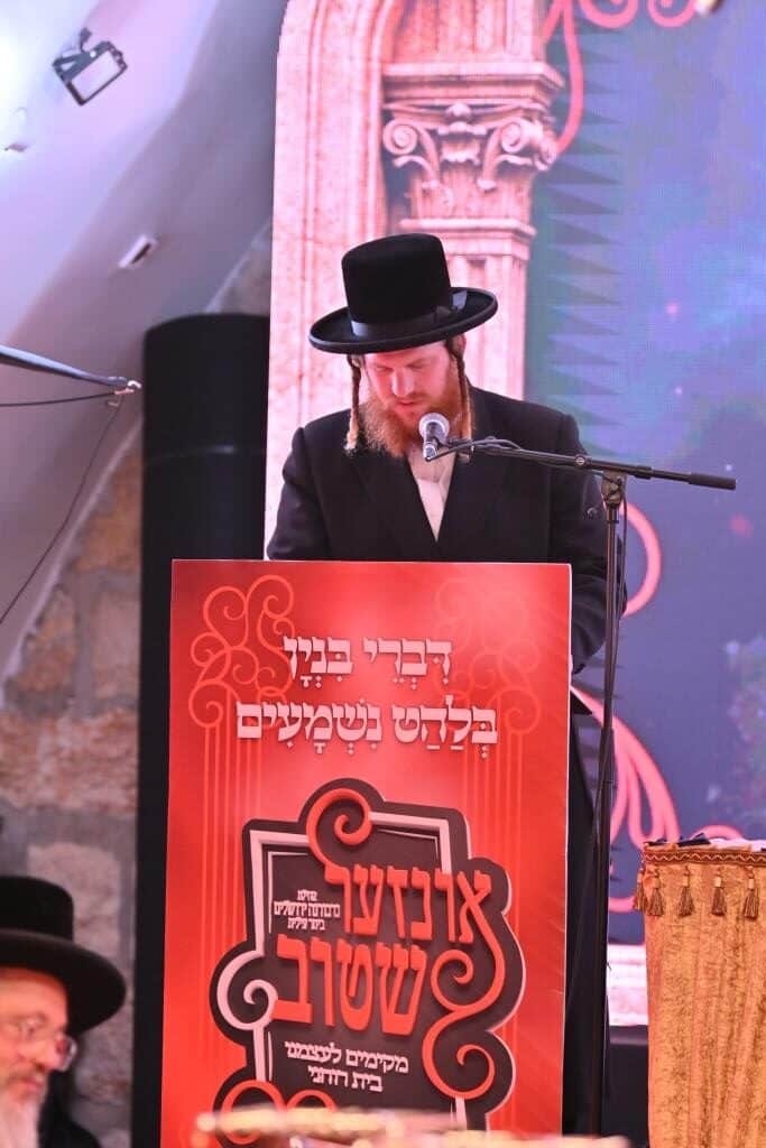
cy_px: 574
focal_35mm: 180
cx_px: 383
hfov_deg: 7.6
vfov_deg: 11.4
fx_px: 5743
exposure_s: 1/250
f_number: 2.8
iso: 500
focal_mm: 120
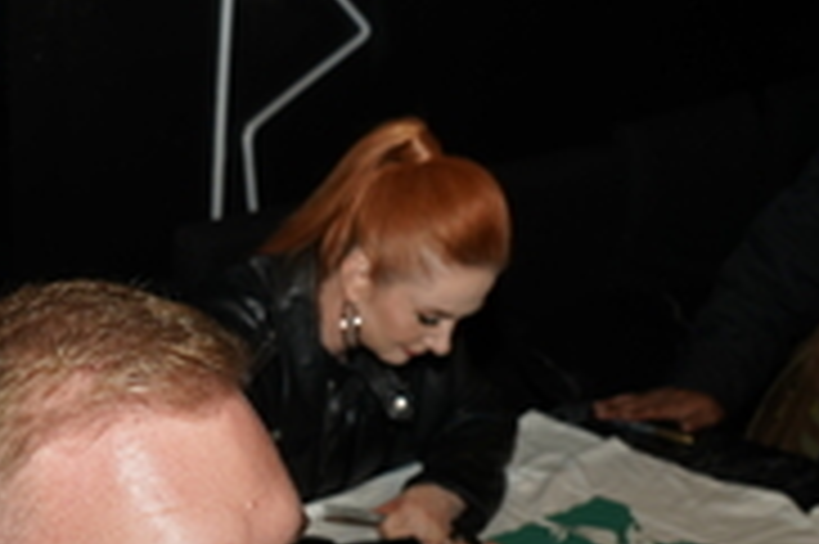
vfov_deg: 17.1
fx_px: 1750
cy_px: 587
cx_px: -63
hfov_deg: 24.7
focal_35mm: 77
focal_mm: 28
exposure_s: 1/200
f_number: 6.3
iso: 400
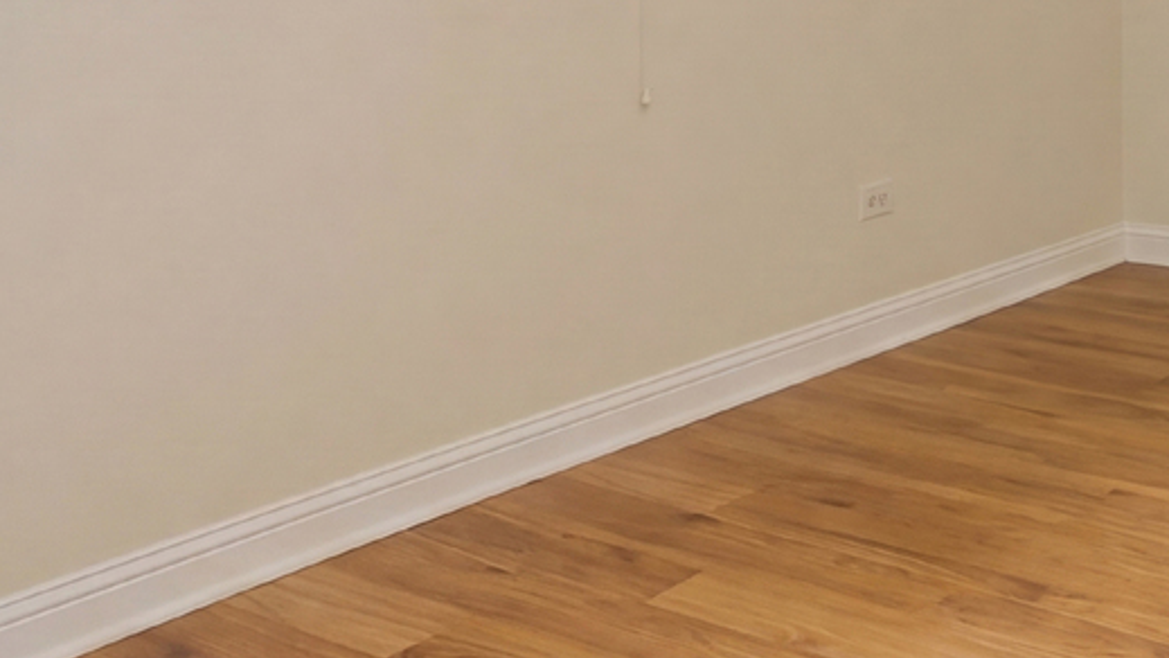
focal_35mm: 49
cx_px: 1097
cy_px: -115
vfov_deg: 22.6
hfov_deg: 38.6
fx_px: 1519
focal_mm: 10
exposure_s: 1/4
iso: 320
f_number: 8
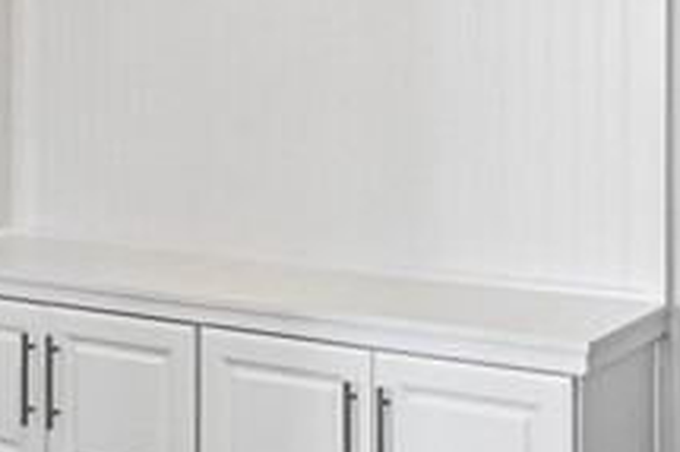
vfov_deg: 16.5
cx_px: 278
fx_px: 1529
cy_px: -8
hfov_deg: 25.0
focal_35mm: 81
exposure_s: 1/80
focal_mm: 16
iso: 800
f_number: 6.3
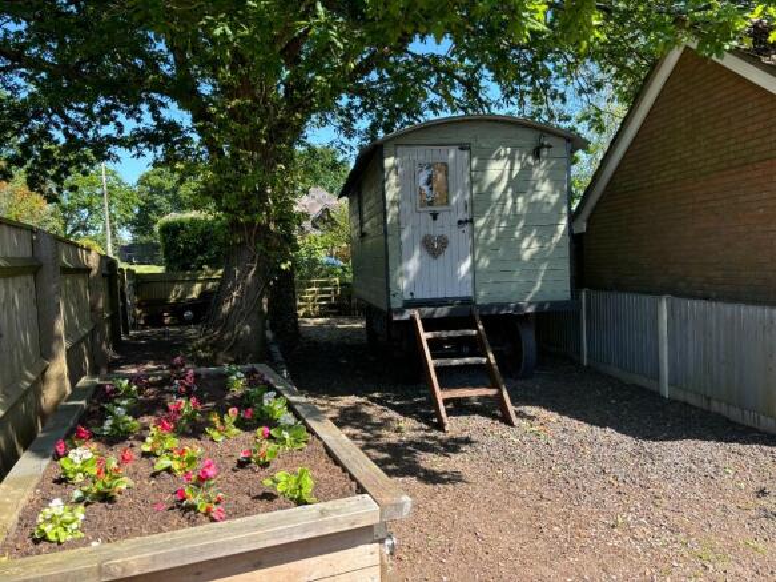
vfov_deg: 53.0
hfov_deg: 67.3
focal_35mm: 26
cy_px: 291
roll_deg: +3.0
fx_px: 583
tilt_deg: -2.9
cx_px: 388
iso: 50
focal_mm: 5.96
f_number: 1.6
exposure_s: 1/662
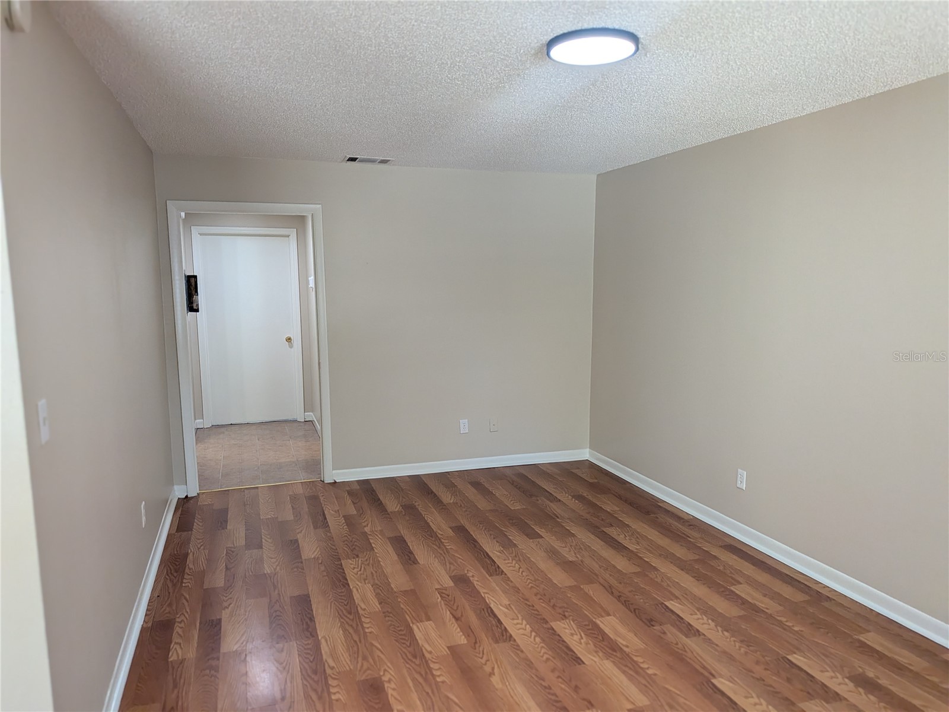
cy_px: 356
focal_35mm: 24
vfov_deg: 56.8
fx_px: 658
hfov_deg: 71.6
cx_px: 474
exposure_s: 1/120
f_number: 1.7
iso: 100
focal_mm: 4.53
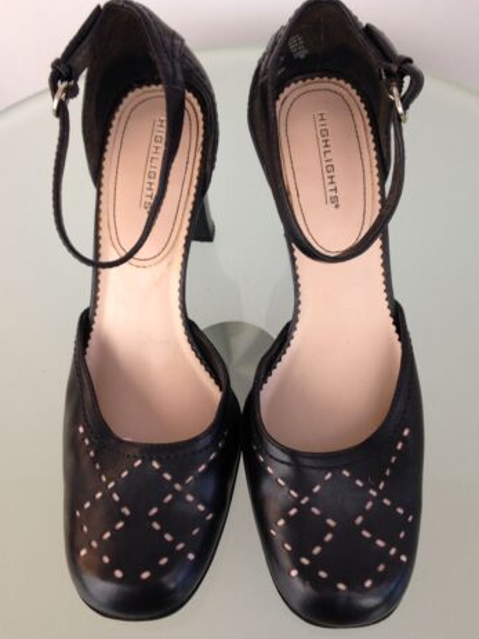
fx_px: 701
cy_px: 336
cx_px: 246
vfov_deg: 49.0
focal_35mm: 38
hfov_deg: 37.7
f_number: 2.4
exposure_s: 1/24
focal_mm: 4.12
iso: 50
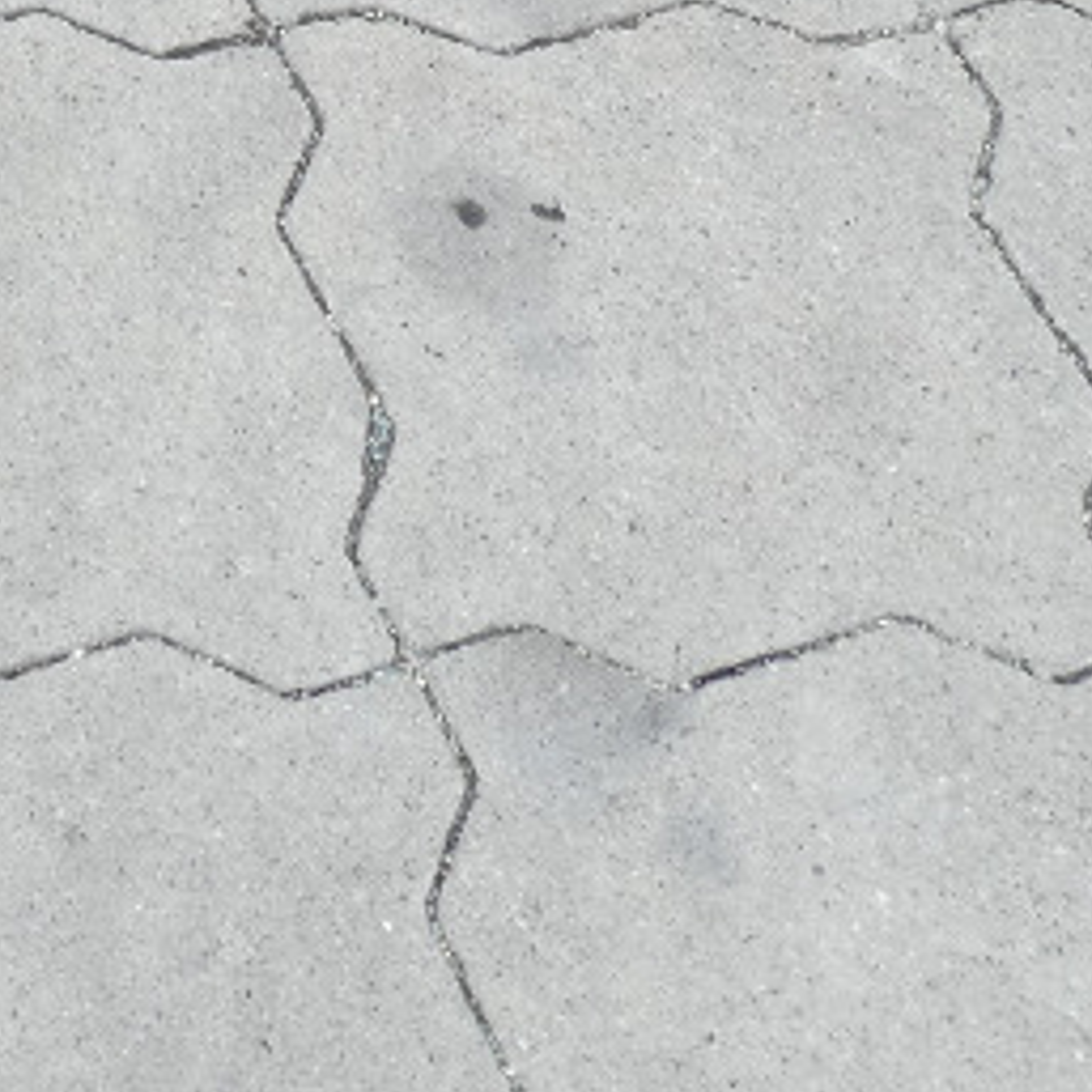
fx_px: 3533
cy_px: -455
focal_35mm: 99
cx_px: -531
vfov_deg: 16.3
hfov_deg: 16.1
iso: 80
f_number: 2.8
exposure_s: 1/320
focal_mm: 3.6
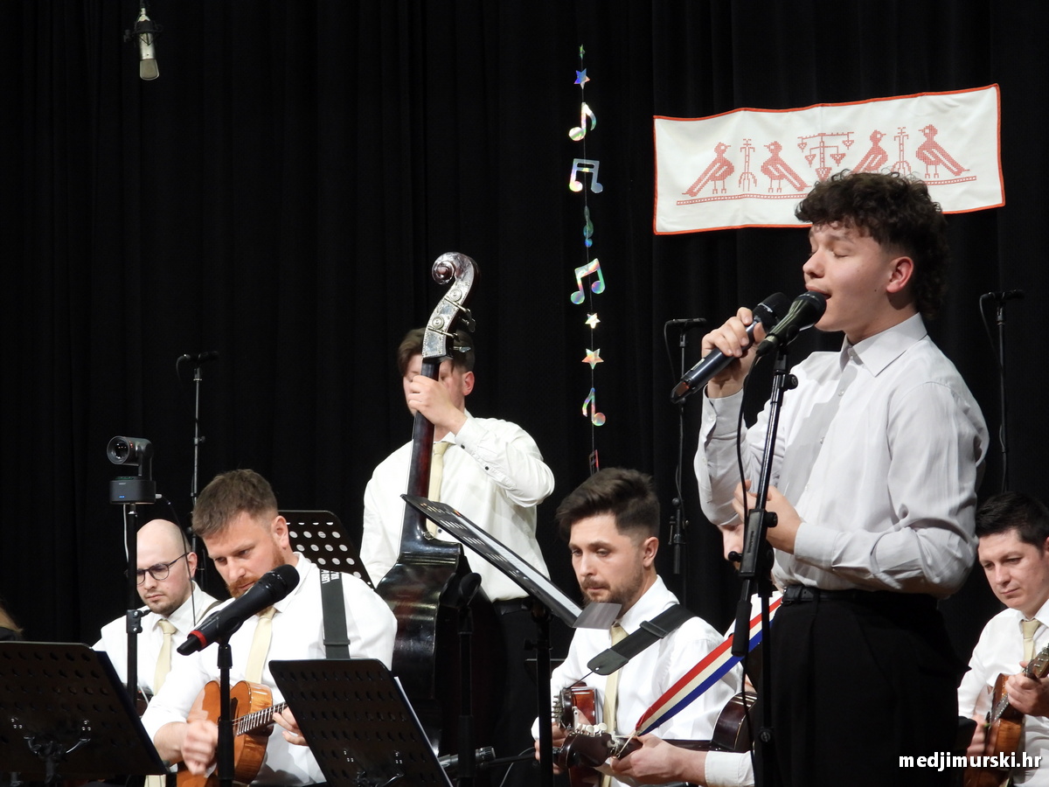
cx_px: 524
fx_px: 3788
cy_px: 394
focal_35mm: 125
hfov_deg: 15.8
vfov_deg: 11.9
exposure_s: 1/40
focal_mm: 22.5
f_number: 4
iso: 400
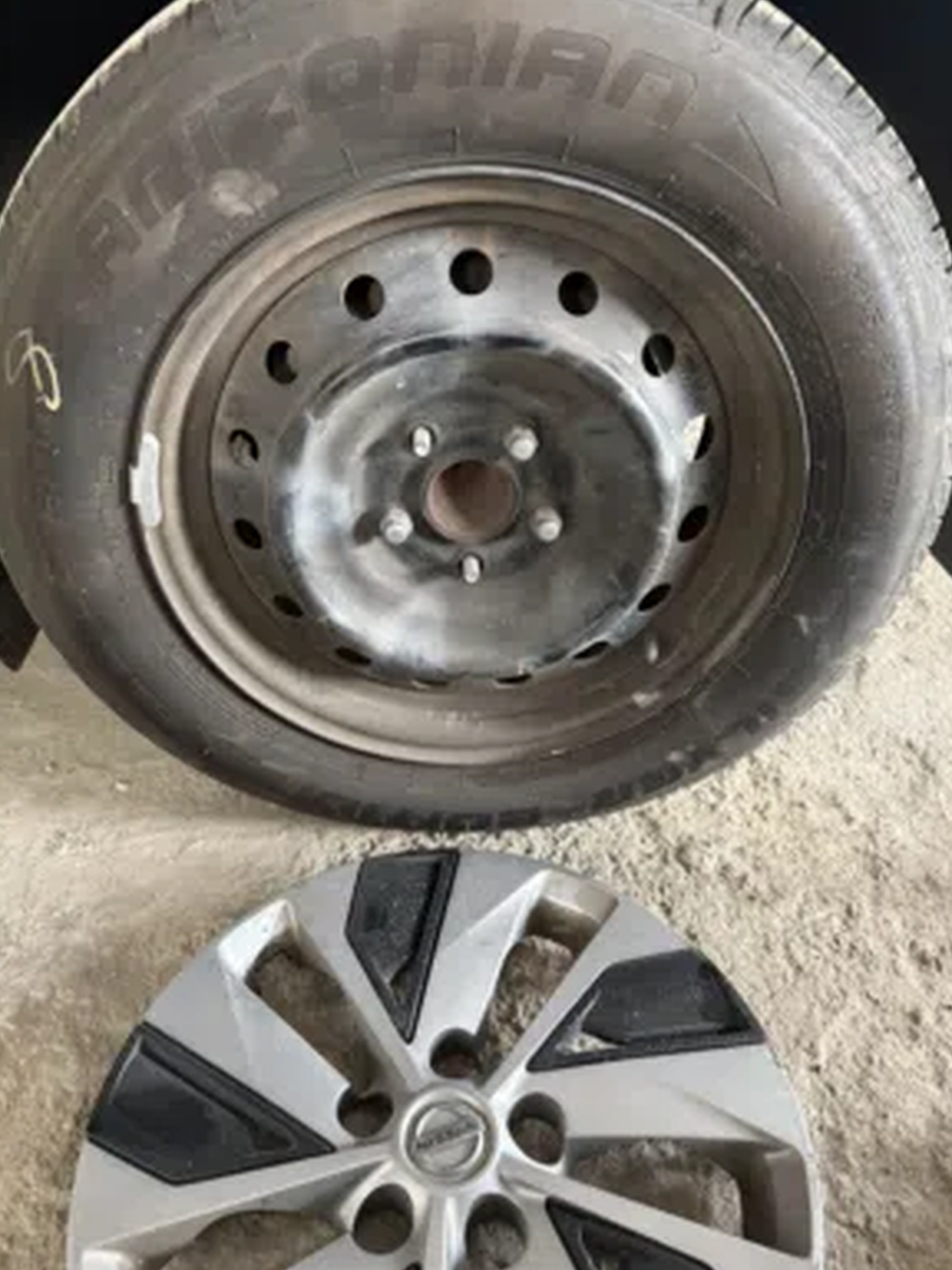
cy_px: 628
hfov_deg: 54.9
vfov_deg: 69.4
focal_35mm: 25
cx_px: 466
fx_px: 917
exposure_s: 1/45
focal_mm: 6.76
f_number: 1.78
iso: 800
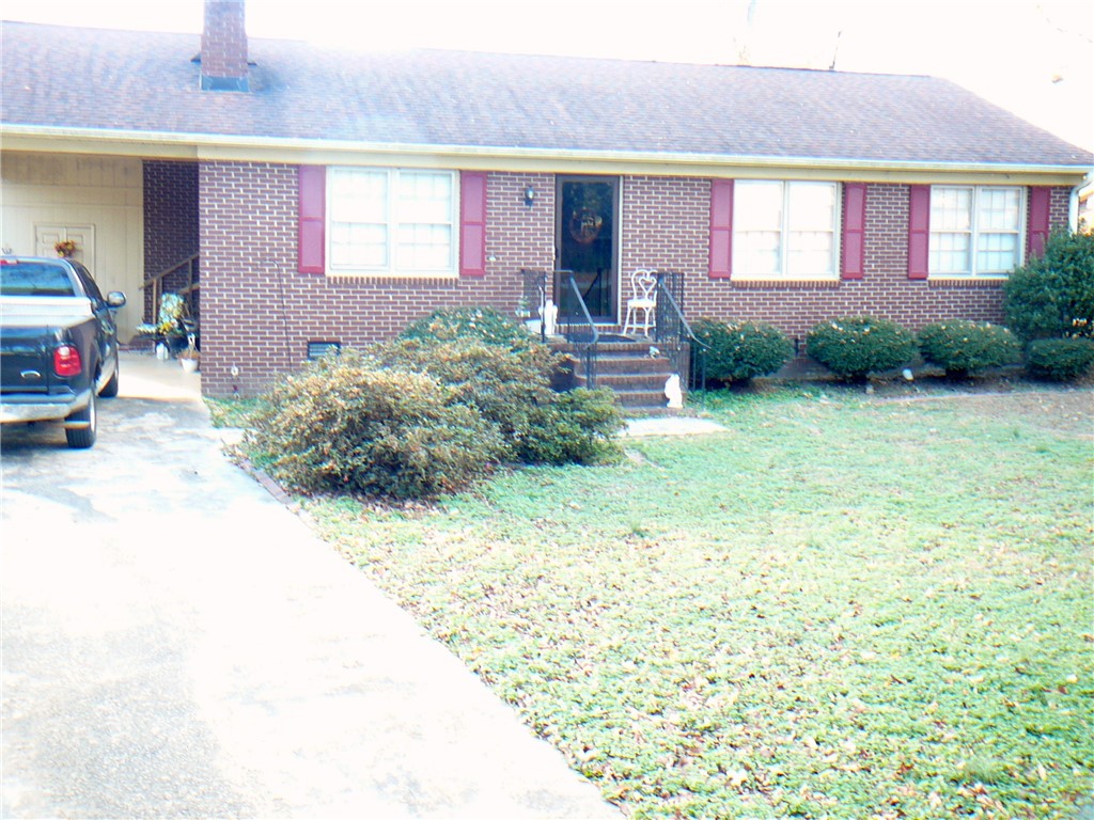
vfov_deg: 40.7
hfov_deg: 52.6
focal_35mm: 35
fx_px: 1106
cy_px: 410
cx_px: 547
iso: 80
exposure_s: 1/15
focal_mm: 5.2
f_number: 2.8
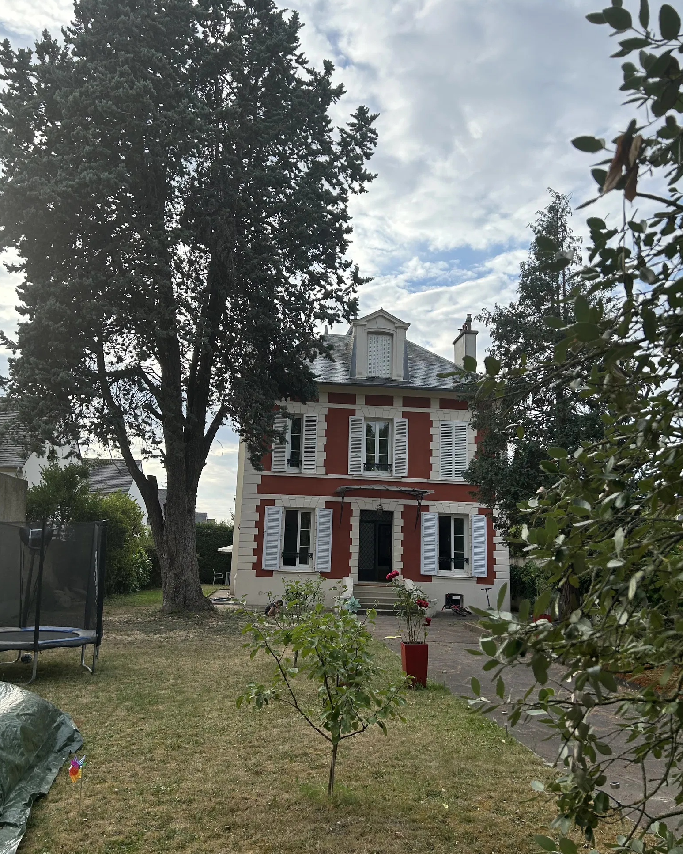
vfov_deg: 62.2
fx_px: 707
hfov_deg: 51.5
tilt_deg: +9.5
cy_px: 431
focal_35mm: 28
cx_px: 333
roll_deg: -2.6
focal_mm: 5.7
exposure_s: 1/2299
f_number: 1.5
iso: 50
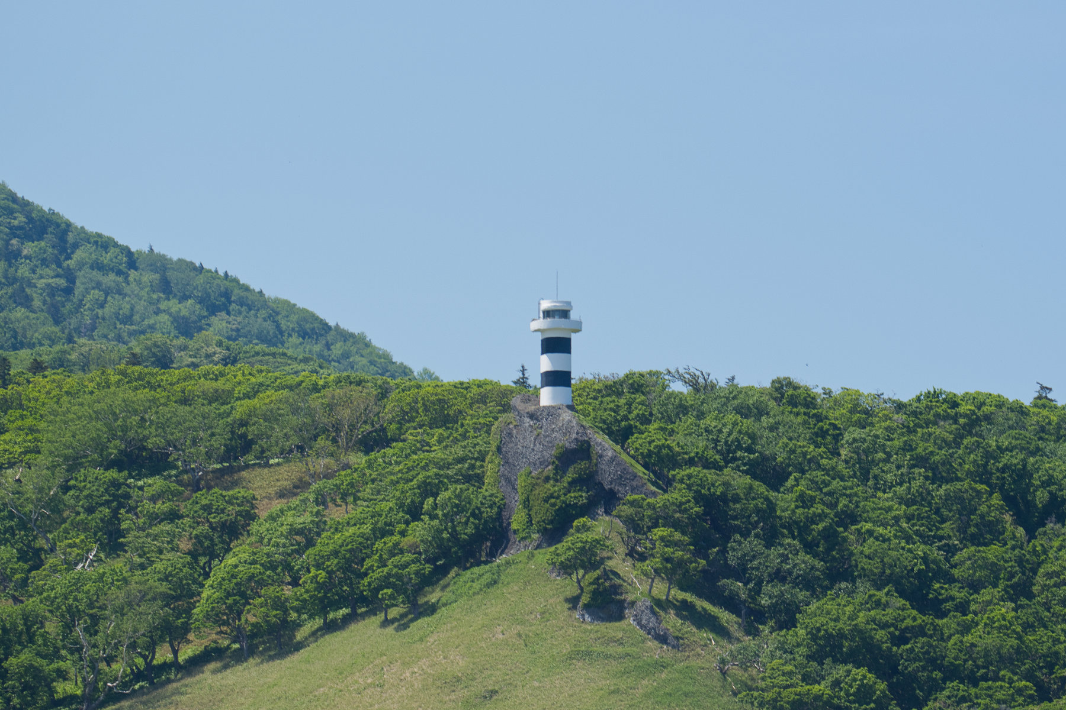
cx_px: 533
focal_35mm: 225
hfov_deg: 9.1
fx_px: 6662
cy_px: 355
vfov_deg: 6.1
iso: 125
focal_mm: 150
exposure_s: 1/300
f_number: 5.6
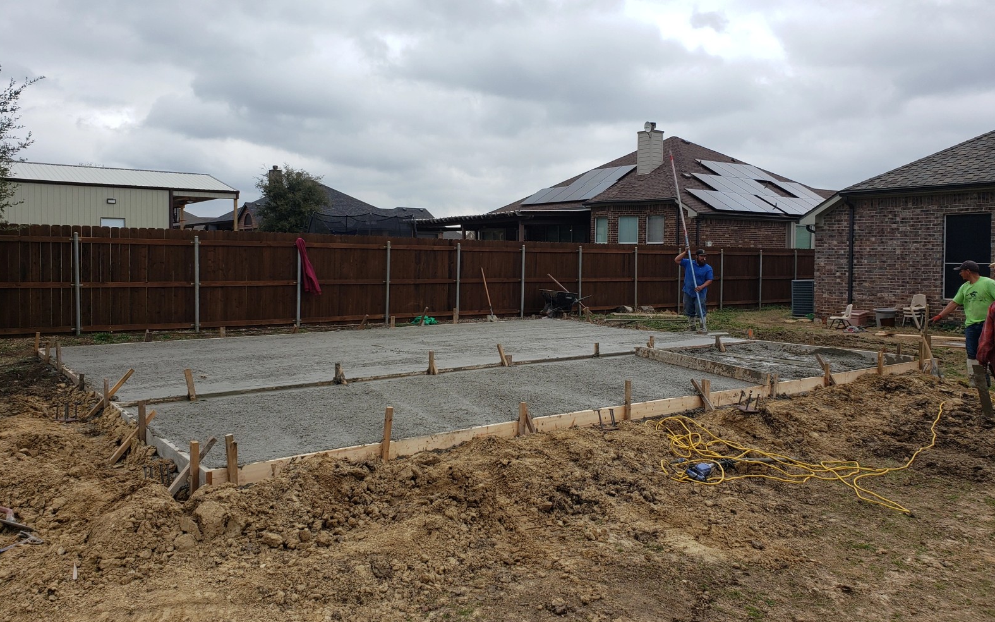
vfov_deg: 44.4
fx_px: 759
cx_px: 498
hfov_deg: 66.5
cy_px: 268
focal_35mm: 28
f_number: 2.4
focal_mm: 4.3
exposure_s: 1/318
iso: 50
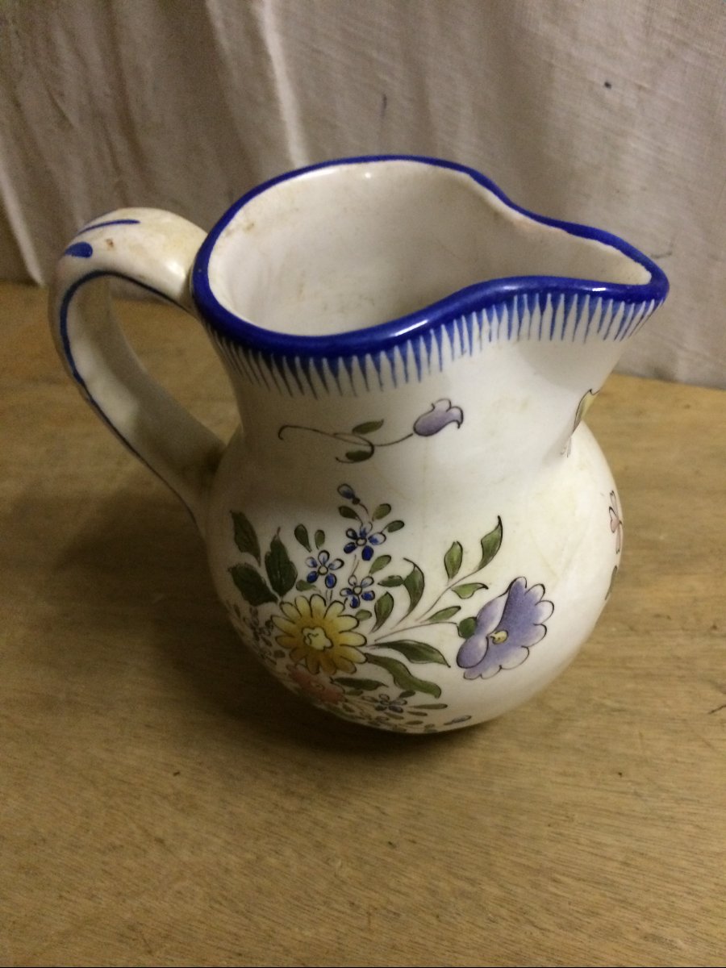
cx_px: 363
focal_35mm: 29
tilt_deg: -44.4
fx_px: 811
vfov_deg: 61.7
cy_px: 484
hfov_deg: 48.2
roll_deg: +6.4
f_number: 2.2
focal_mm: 4.15
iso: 320
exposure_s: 1/25
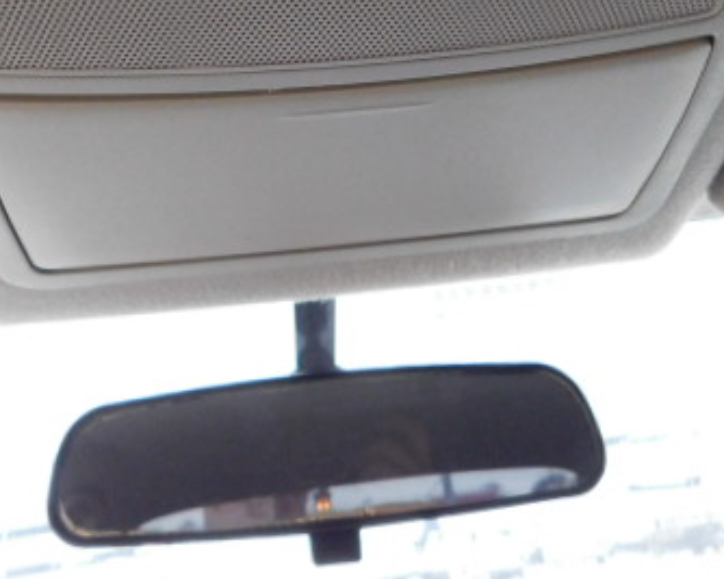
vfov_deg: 33.2
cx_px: 327
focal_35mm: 43
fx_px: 921
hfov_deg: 42.9
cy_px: 65
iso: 400
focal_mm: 4
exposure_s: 1/20
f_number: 3
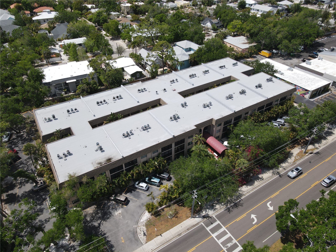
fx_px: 233
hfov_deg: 71.6
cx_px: 168
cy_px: 126
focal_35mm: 24
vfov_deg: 56.8
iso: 100
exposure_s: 1/60
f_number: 2.8
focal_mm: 4.5
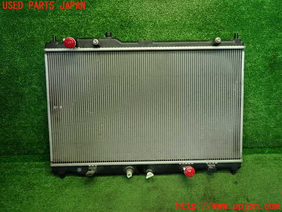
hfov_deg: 69.4
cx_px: 141
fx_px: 204
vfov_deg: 54.9
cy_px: 106
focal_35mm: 25
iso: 200
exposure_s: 1/60
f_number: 2
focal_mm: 4.5
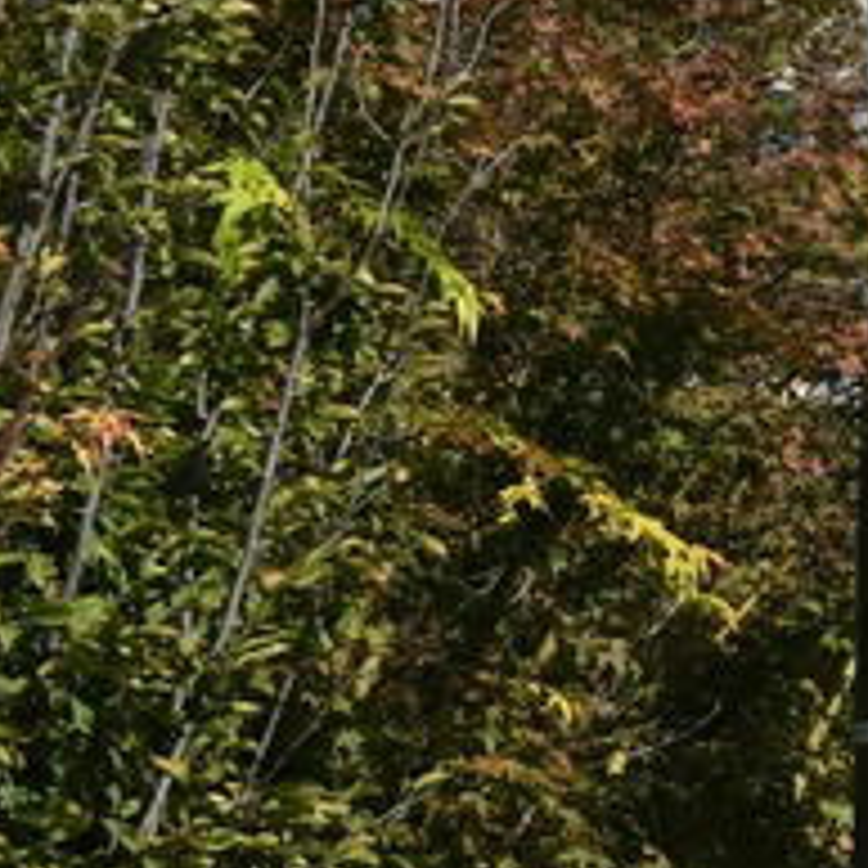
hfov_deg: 8.1
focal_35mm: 180
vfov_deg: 9.7
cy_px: 639
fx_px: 5106
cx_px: 2689
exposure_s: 1/640
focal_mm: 23
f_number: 13
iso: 500
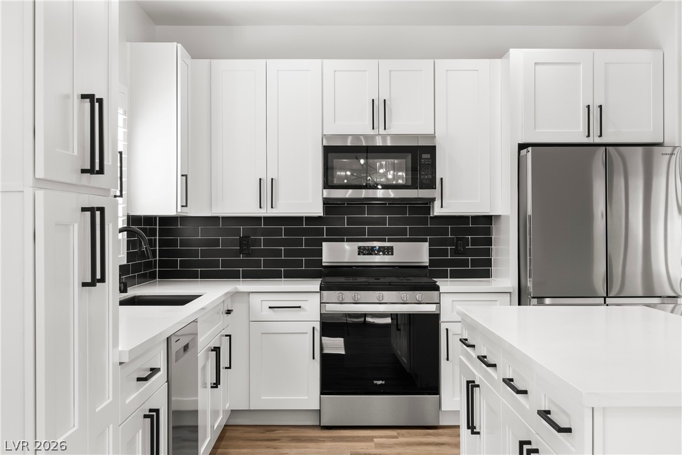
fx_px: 758
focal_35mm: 40
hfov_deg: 48.5
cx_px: 341
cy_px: 228
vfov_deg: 33.4
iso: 400
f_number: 8
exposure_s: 1/13
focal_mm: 27
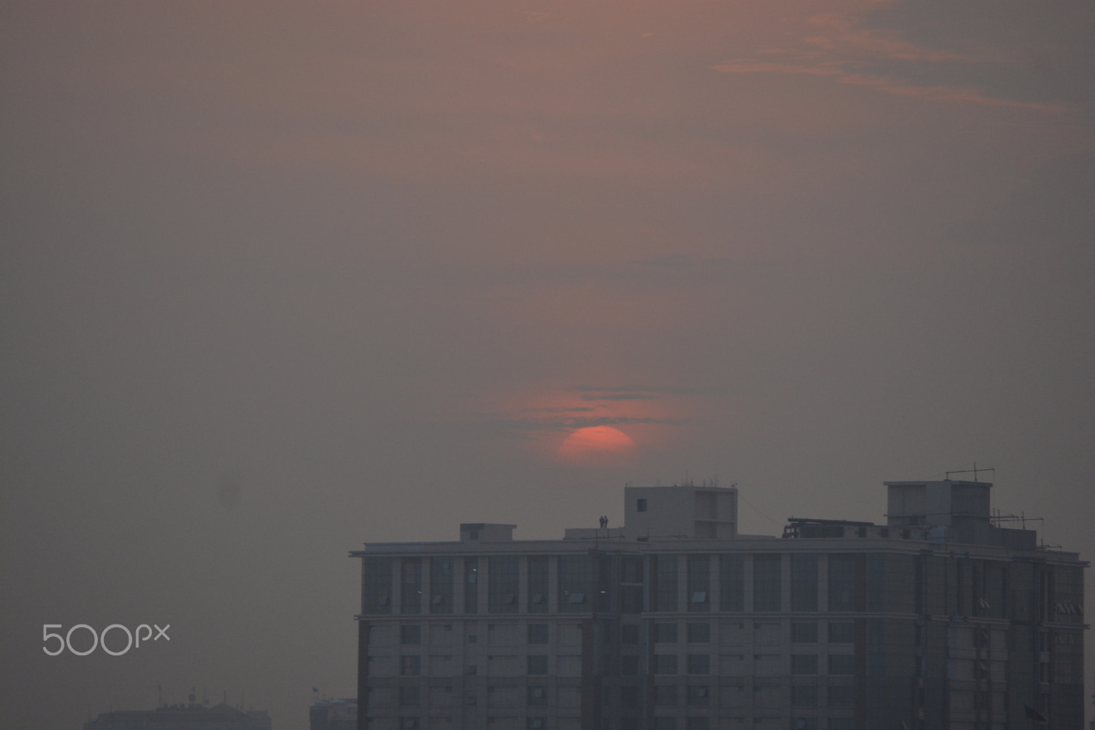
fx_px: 9123
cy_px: 365
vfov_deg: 4.6
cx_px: 548
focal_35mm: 300
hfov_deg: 6.9
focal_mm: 200
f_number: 5.6
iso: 400
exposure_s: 1/400
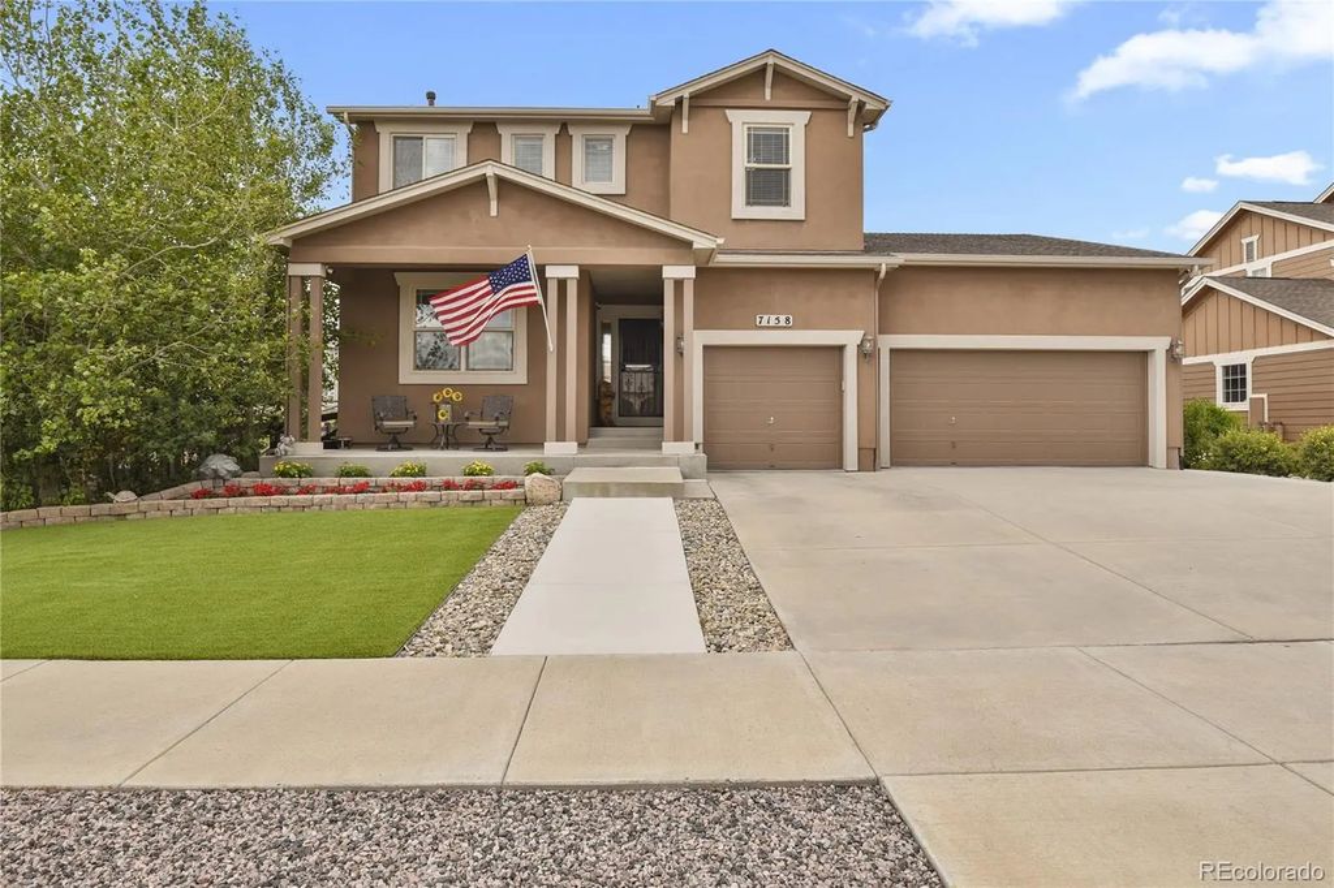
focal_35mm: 17
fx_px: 630
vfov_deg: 70.4
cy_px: 444
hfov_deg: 93.3
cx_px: 667
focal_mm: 17
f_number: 8
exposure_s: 1/40
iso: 100
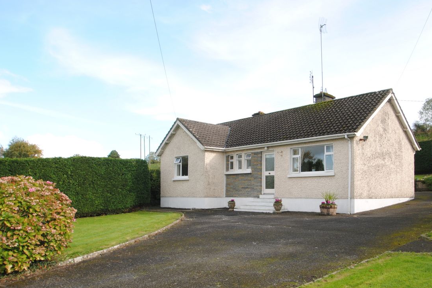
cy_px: 163
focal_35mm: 30
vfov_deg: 44.0
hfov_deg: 61.6
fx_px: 356
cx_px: 271
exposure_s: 1/200
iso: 100
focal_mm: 15
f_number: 4.5
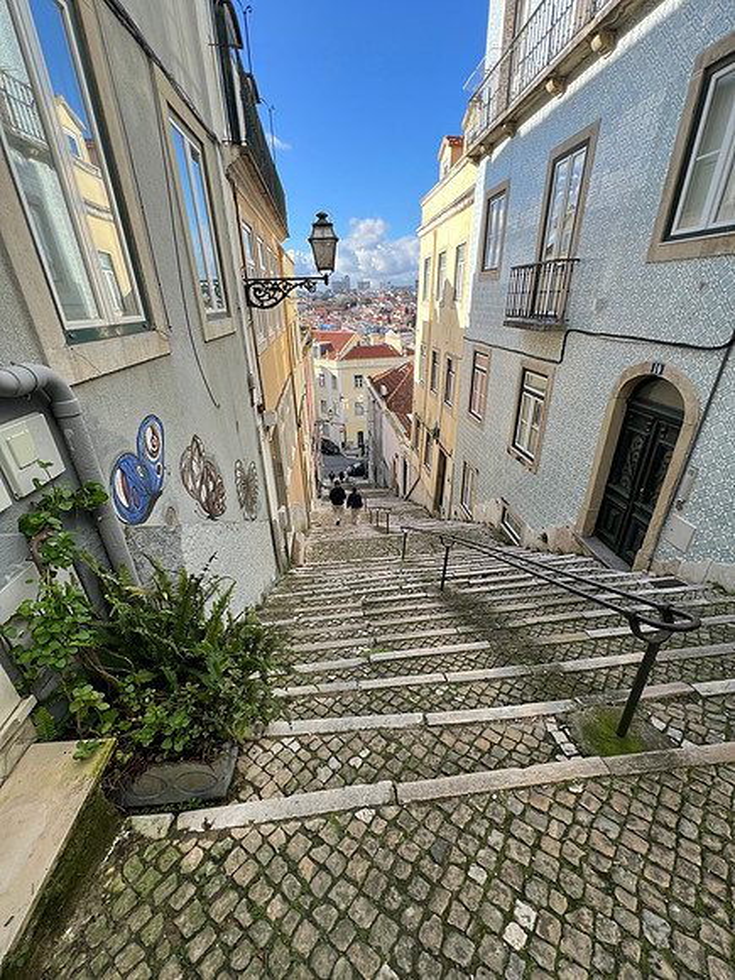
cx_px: 368
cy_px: 490
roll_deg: +1.5
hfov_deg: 89.9
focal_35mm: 13
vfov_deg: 106.2
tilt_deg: -26.8
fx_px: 368
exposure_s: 1/364
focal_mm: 1.57
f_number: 1.8
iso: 32
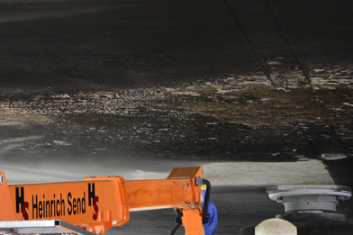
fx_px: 2391
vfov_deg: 5.6
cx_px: 165
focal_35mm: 244
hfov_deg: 8.4
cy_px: 152
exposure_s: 1/30
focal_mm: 85
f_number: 5.6
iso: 800
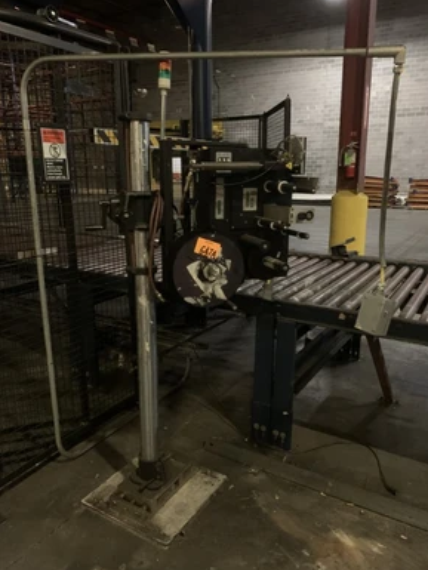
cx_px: 221
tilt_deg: -13.4
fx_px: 445
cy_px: 283
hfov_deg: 51.4
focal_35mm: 27
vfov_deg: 65.3
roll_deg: +0.2
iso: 1250
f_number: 1.8
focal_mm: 4.25
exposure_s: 1/16
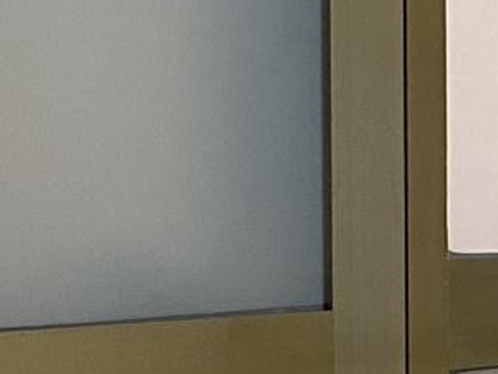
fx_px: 2346
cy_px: 219
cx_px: 1425
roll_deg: +0.1
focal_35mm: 163
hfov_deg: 9.7
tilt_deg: -0.8
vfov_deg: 9.1
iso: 160
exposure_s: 1/51
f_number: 1.8
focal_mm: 4.25
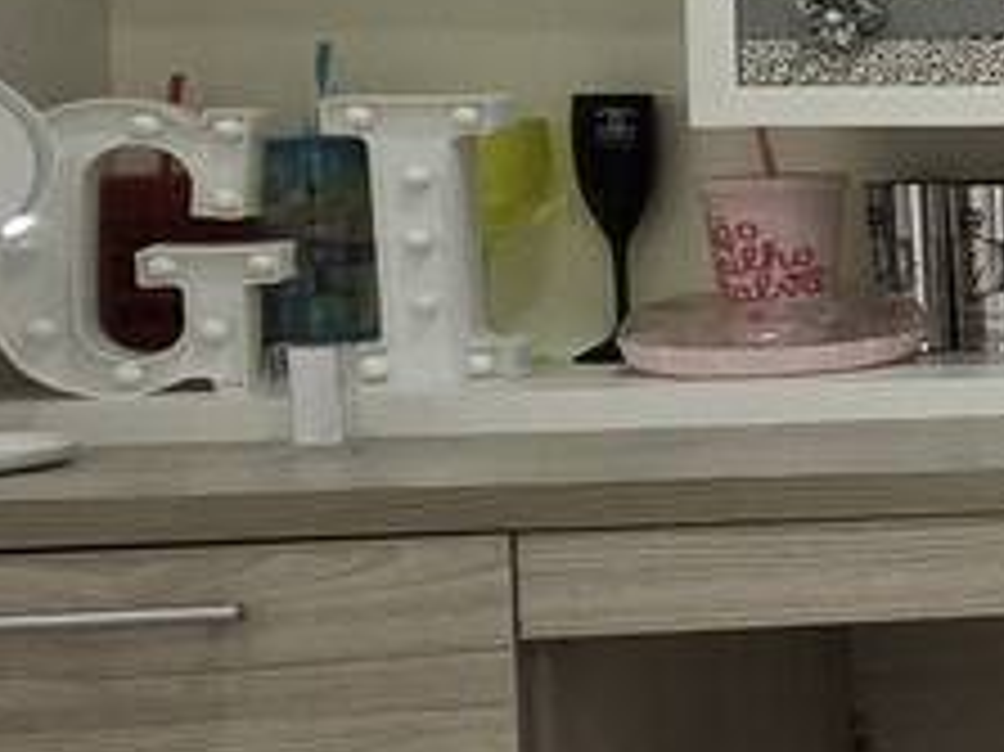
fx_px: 2435
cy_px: 207
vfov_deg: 17.5
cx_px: 2836
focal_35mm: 84
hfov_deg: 12.4
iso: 125
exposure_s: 1/60
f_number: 2.2
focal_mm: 2.2
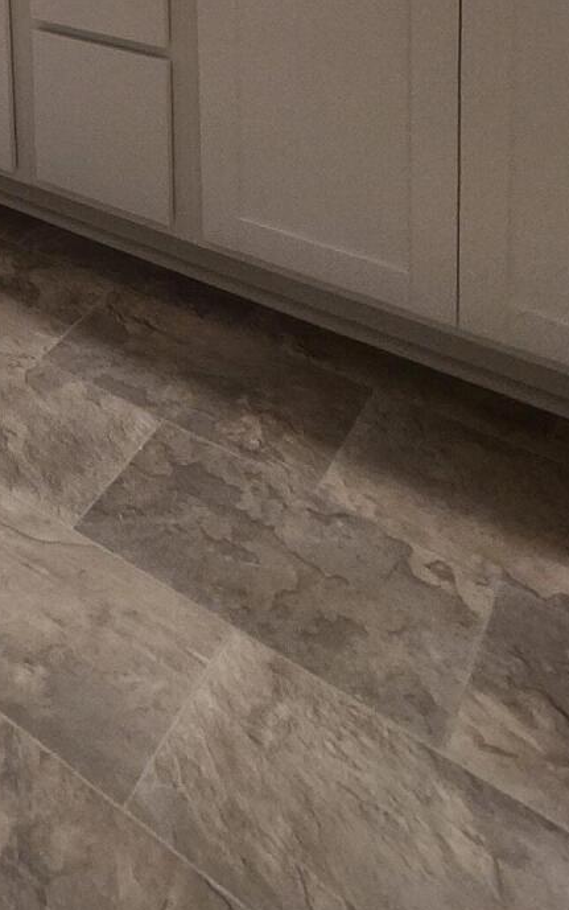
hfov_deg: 26.7
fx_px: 992
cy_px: -203
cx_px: -185
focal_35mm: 40
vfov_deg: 36.7
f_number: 2.2
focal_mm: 1.74
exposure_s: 1/60
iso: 125
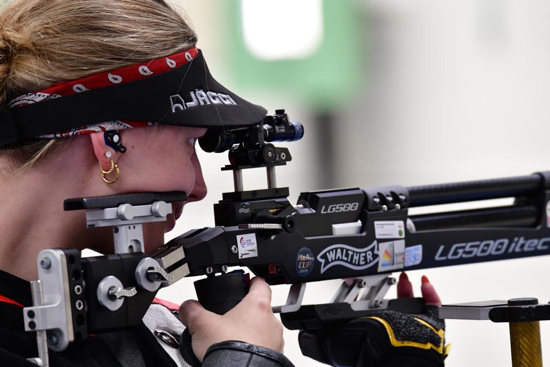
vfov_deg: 2.9
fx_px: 7333
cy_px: 184
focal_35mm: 480
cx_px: 275
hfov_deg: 4.3
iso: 4000
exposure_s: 1/50
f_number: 9
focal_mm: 480
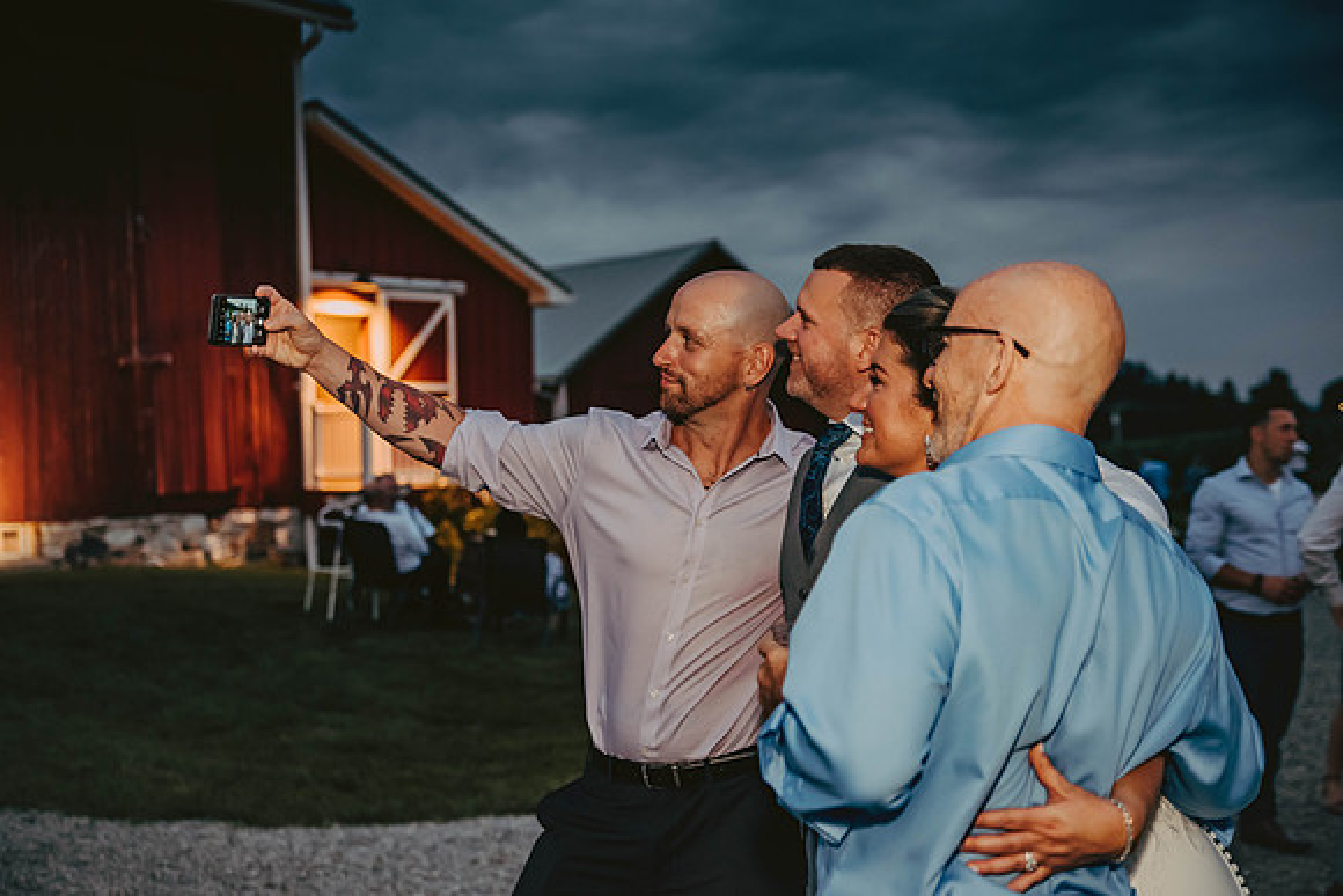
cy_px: 448
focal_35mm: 48
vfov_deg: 28.1
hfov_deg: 41.1
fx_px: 1791
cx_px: 672
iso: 1600
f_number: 2.8
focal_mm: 48
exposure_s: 1/125
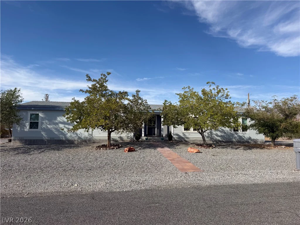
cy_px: 112
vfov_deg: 56.8
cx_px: 150
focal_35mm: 24
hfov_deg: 71.6
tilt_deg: +5.7
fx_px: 208
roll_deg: -0.8
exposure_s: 1/5319
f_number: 1.78
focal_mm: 6.76
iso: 80
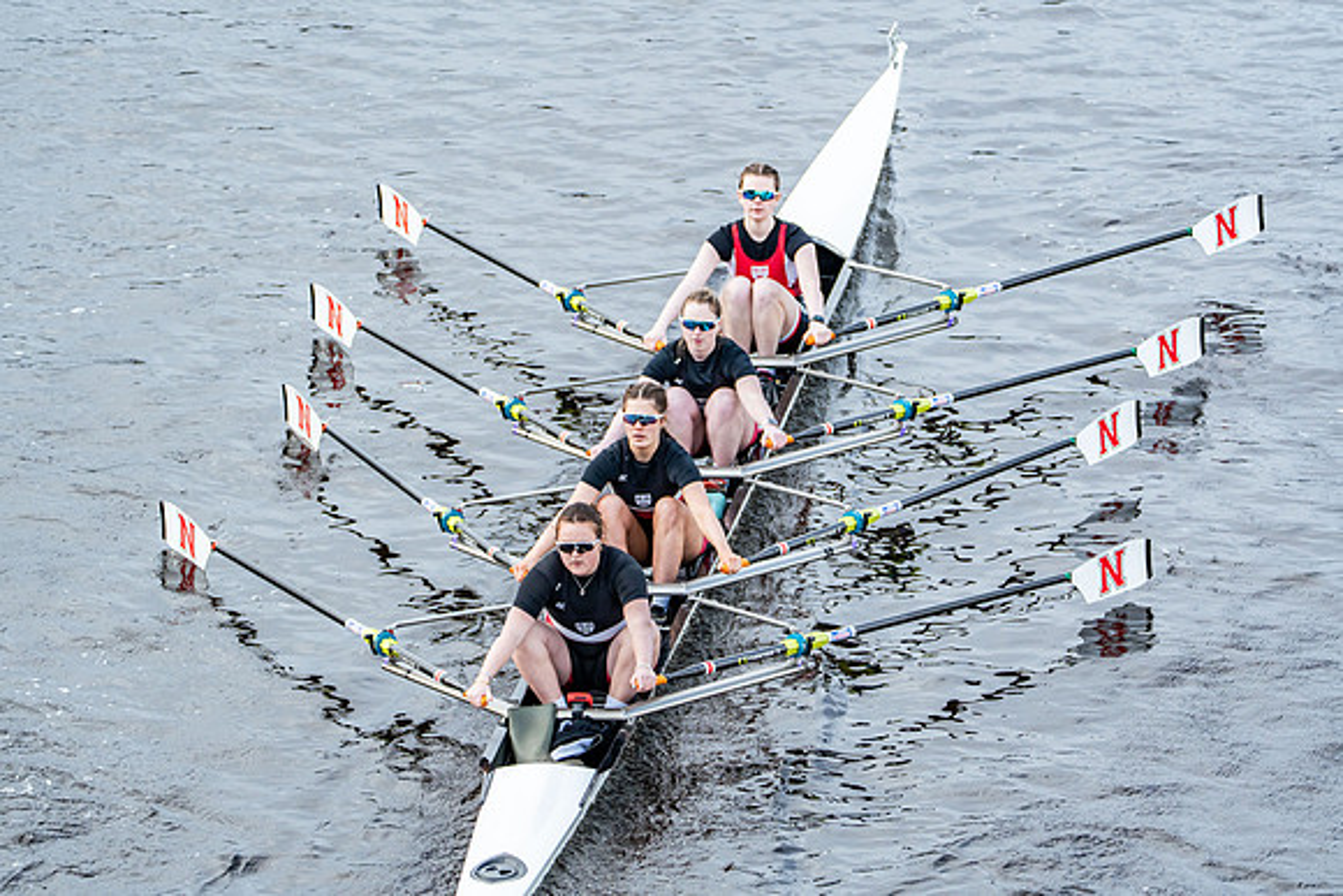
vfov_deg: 5.4
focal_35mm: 255
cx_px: 672
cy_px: 448
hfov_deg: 8.1
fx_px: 9515
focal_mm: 255
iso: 1600
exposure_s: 1/1250
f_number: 5.6
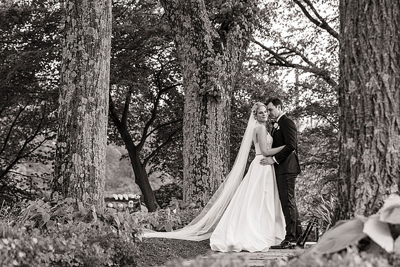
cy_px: 134
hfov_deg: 20.4
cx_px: 200
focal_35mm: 100
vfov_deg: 13.7
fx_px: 1111
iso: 1000
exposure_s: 1/400
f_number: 4.5
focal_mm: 100
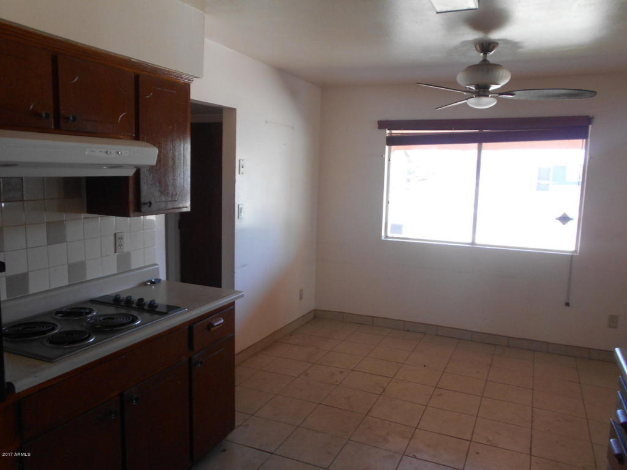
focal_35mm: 26
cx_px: 314
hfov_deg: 67.3
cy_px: 235
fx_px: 471
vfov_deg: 53.1
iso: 100
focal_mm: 4.6
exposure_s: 1/30
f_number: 3.2
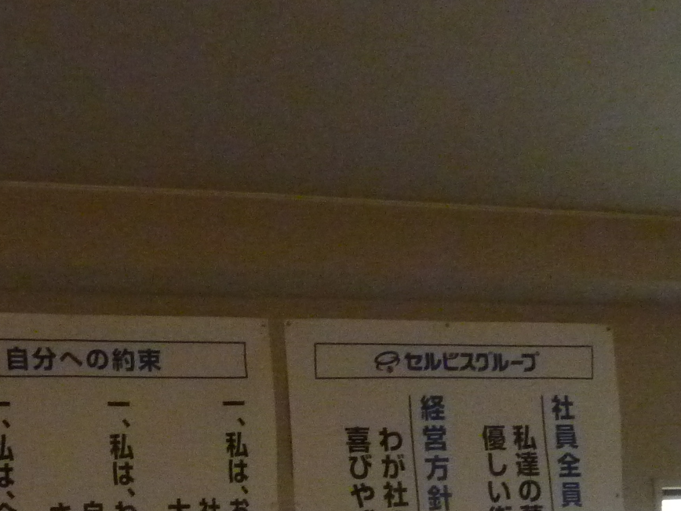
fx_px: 1161
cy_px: 600
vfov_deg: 22.9
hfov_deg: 32.0
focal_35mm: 59
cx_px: 161
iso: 800
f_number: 3.3
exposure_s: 1/60
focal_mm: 4.1
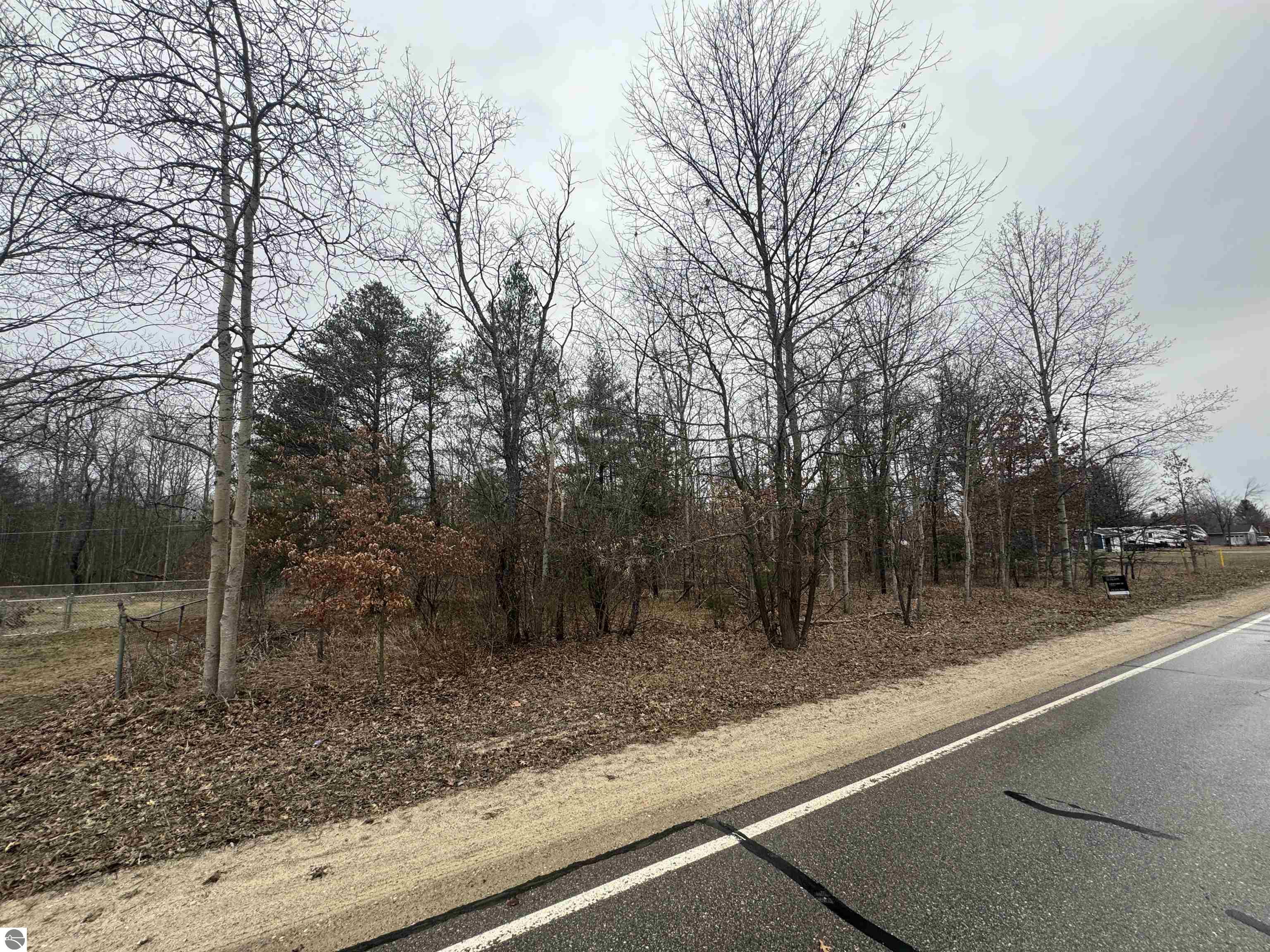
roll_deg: +0.8
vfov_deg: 85.7
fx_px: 514
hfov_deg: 102.1
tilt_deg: +9.2
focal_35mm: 14
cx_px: 635
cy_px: 476
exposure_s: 1/266
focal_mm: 2.22
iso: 40
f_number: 2.2
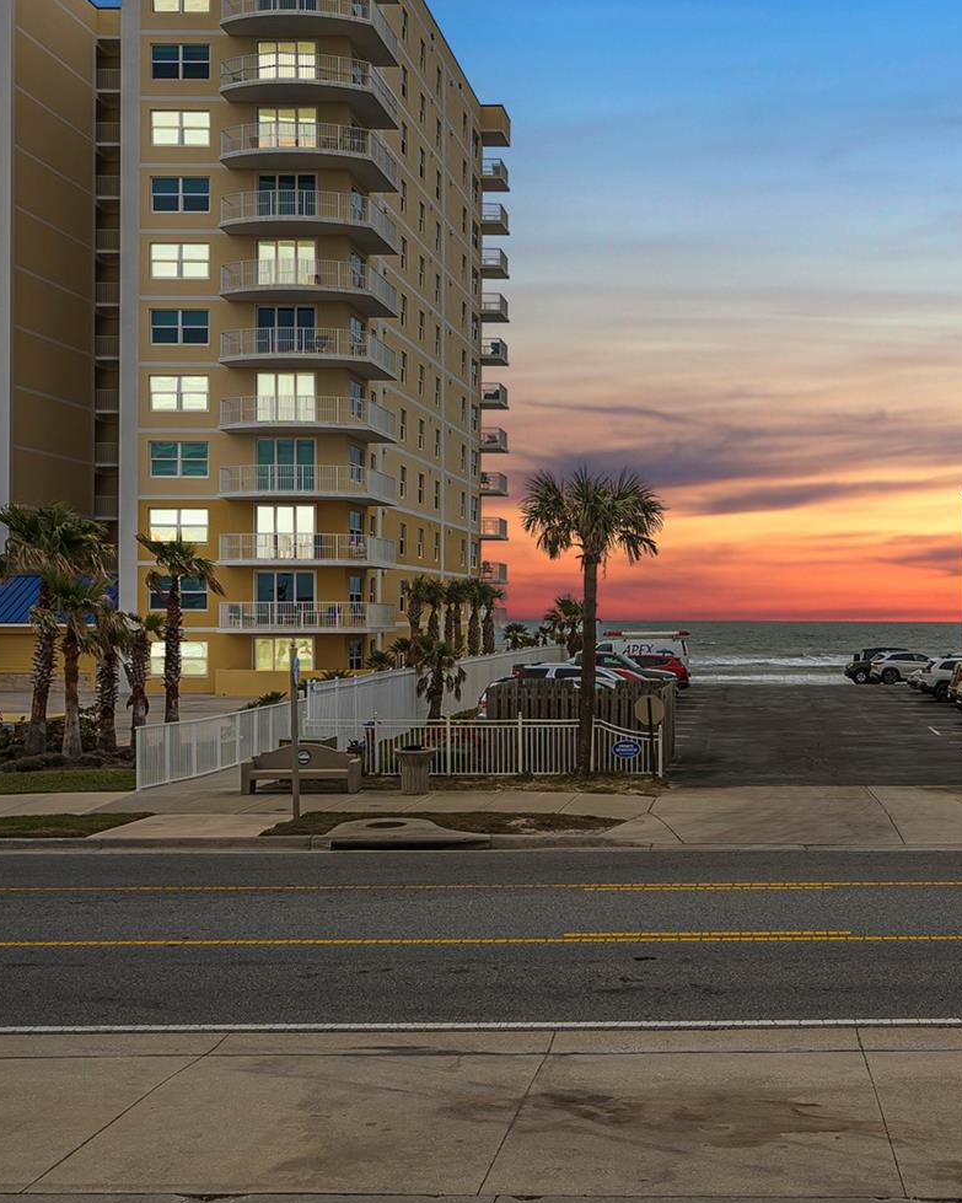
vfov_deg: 40.3
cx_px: 770
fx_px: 1637
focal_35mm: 46
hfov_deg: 31.9
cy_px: 634
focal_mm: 20
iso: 100
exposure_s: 1/400
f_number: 5
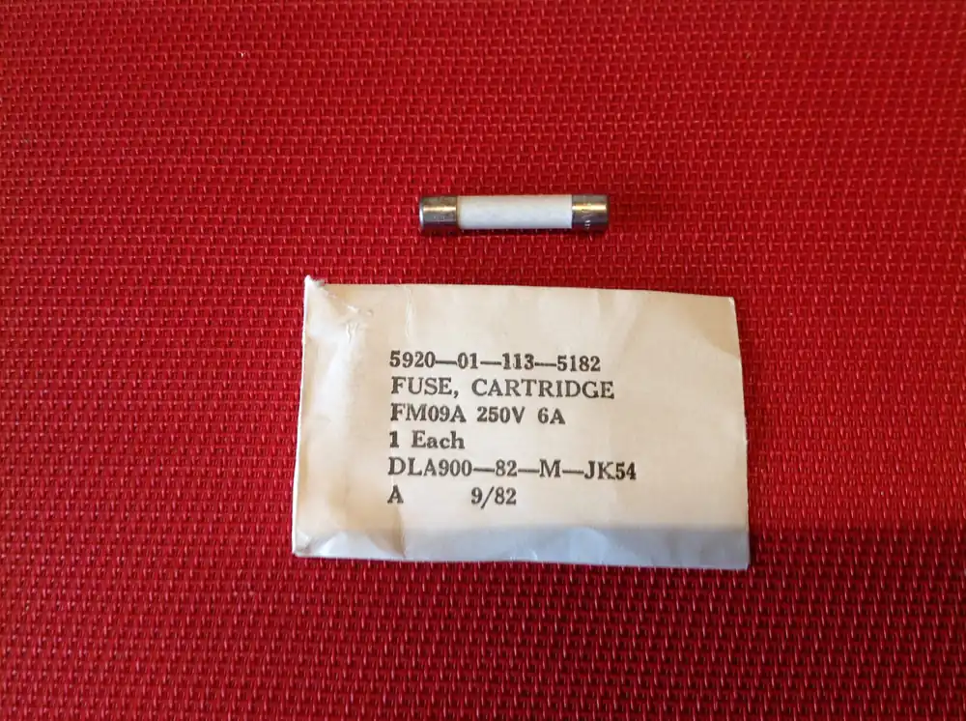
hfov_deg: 52.7
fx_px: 975
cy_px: 360
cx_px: 483
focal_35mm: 35
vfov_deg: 40.6
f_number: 2.4
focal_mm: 4.28
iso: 64
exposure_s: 1/20
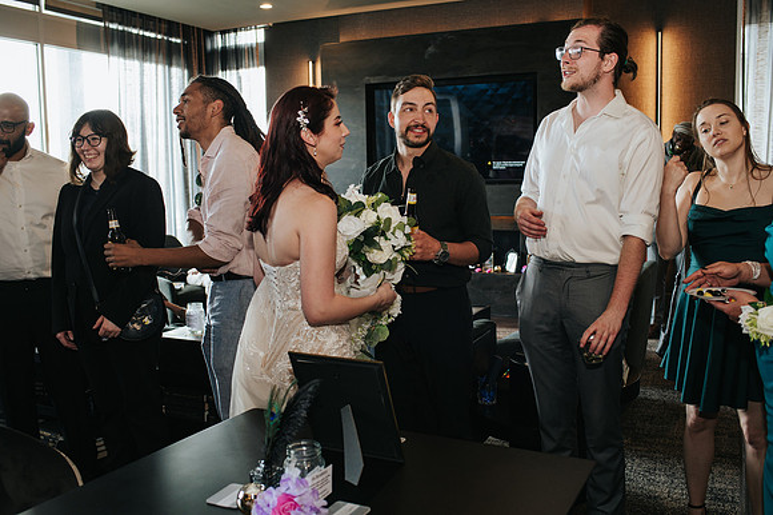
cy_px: 258
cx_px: 386
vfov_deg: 37.8
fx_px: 751
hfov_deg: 54.5
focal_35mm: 35
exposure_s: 1/200
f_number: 3.5
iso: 1000
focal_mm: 35
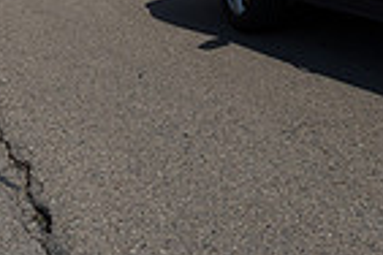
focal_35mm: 99
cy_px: -170
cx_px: 179
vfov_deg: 12.8
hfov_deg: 20.6
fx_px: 1053
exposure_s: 1/1600
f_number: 7.1
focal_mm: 24
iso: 1000
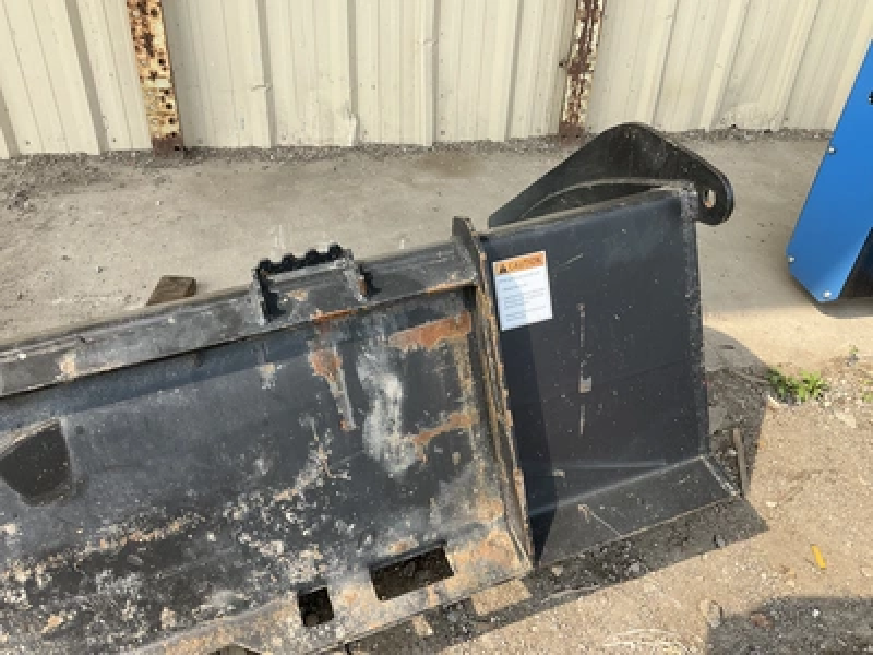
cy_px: 328
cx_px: 436
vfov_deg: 48.2
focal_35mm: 29
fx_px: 731
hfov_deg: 61.7
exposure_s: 1/691
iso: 25
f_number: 1.8
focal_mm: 3
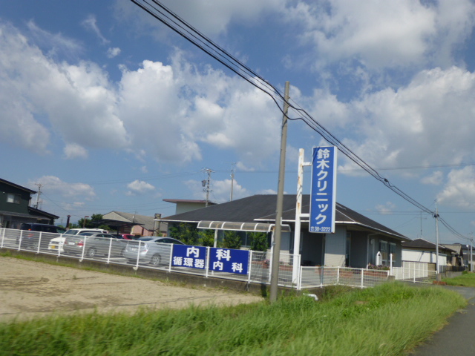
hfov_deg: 61.7
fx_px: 398
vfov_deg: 48.2
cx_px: 238
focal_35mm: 29
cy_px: 178
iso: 100
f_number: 9
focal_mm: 5.2
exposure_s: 1/250
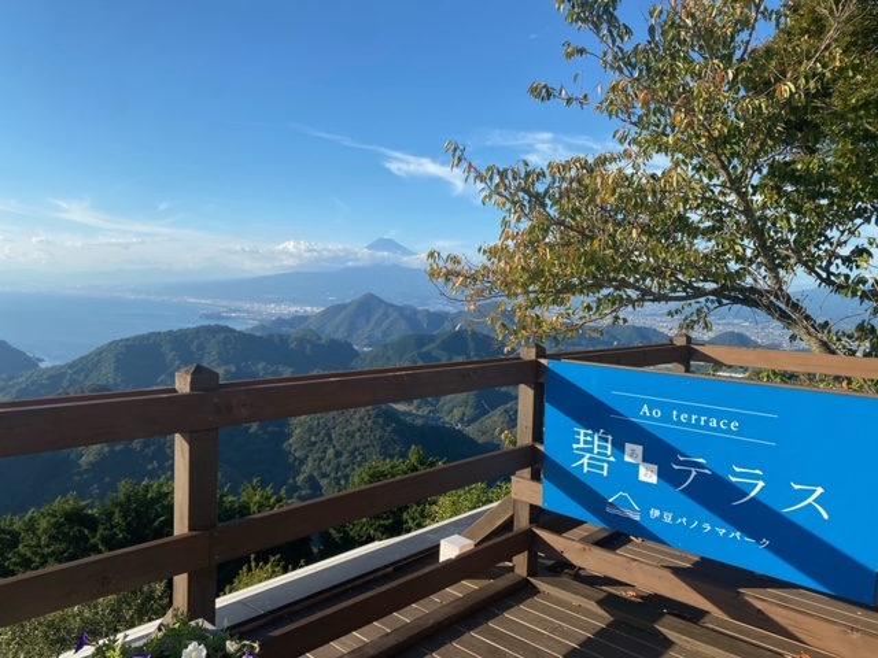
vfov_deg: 53.1
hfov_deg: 67.3
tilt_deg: -7.0
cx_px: 439
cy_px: 329
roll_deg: -1.5
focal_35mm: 26
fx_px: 659
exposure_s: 1/1961
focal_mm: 4.25
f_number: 1.8
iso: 32
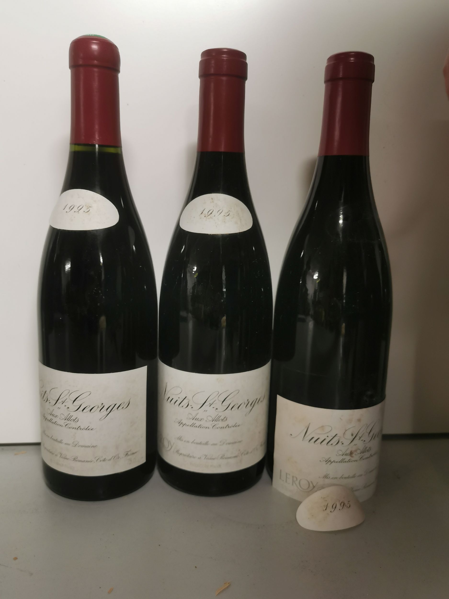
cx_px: 224
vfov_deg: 60.0
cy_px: 300
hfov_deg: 46.8
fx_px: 519
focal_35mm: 30
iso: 160
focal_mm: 5.58
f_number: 1.8
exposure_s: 1/50
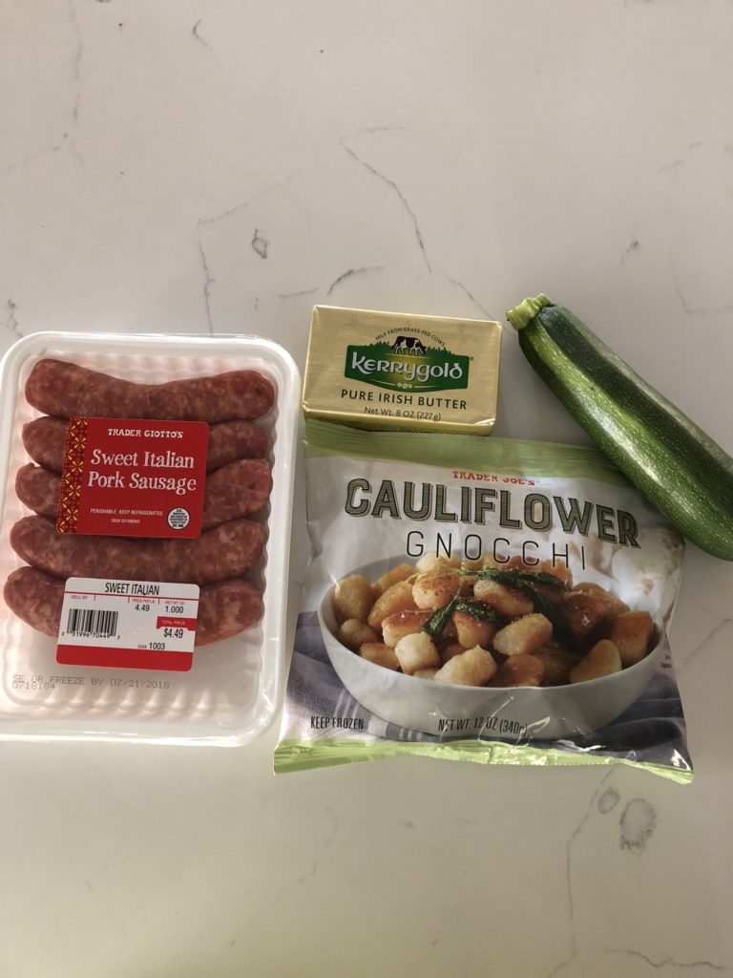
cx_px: 366
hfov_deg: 49.7
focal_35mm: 28
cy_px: 489
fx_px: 791
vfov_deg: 63.4
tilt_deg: -78.1
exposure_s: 1/15
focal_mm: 3.99
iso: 100
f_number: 1.8
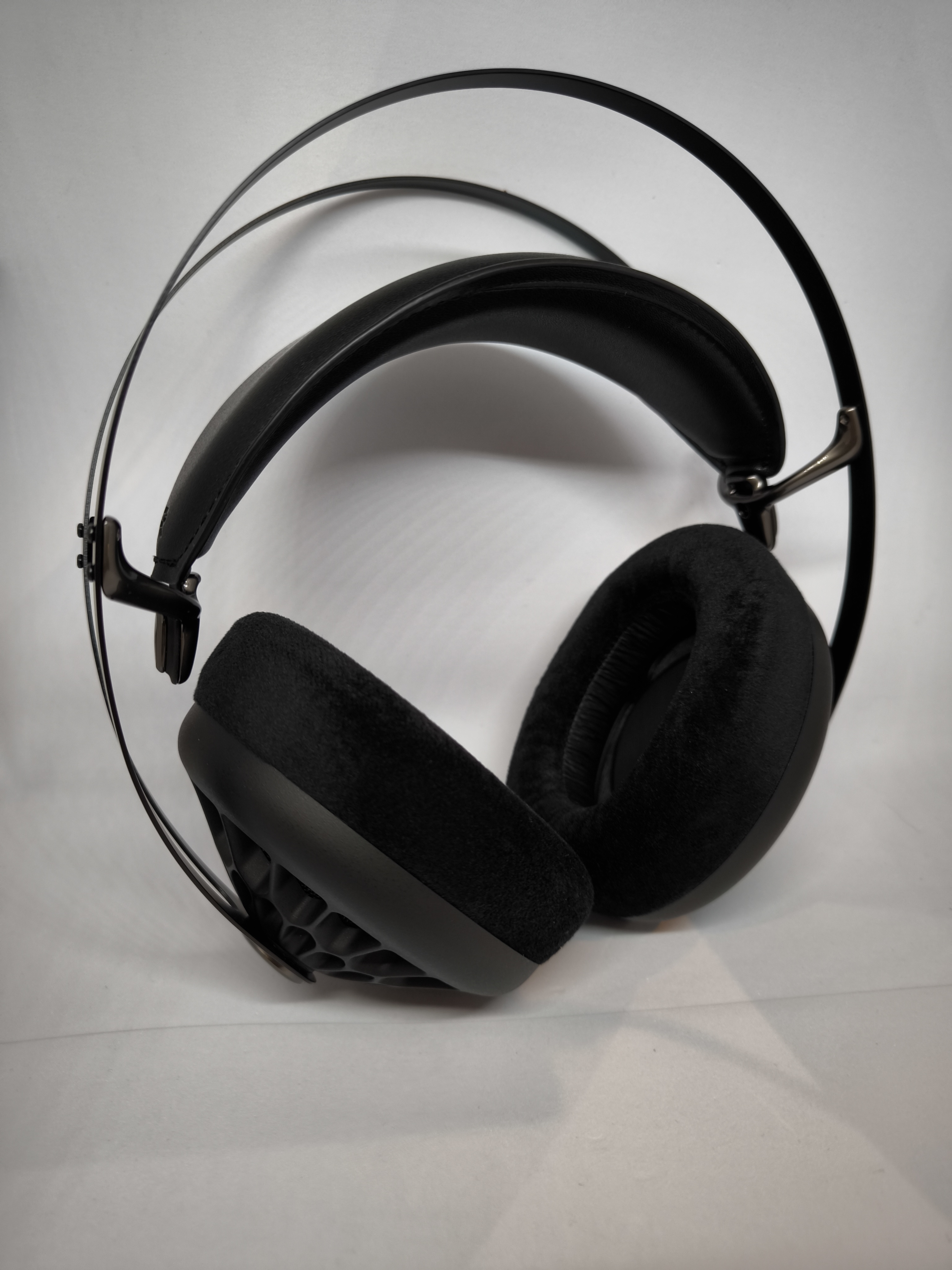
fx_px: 880
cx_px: 476
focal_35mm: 24
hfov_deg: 56.8
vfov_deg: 71.6
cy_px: 635
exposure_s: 1/100
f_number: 1.9
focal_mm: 6.92
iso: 160
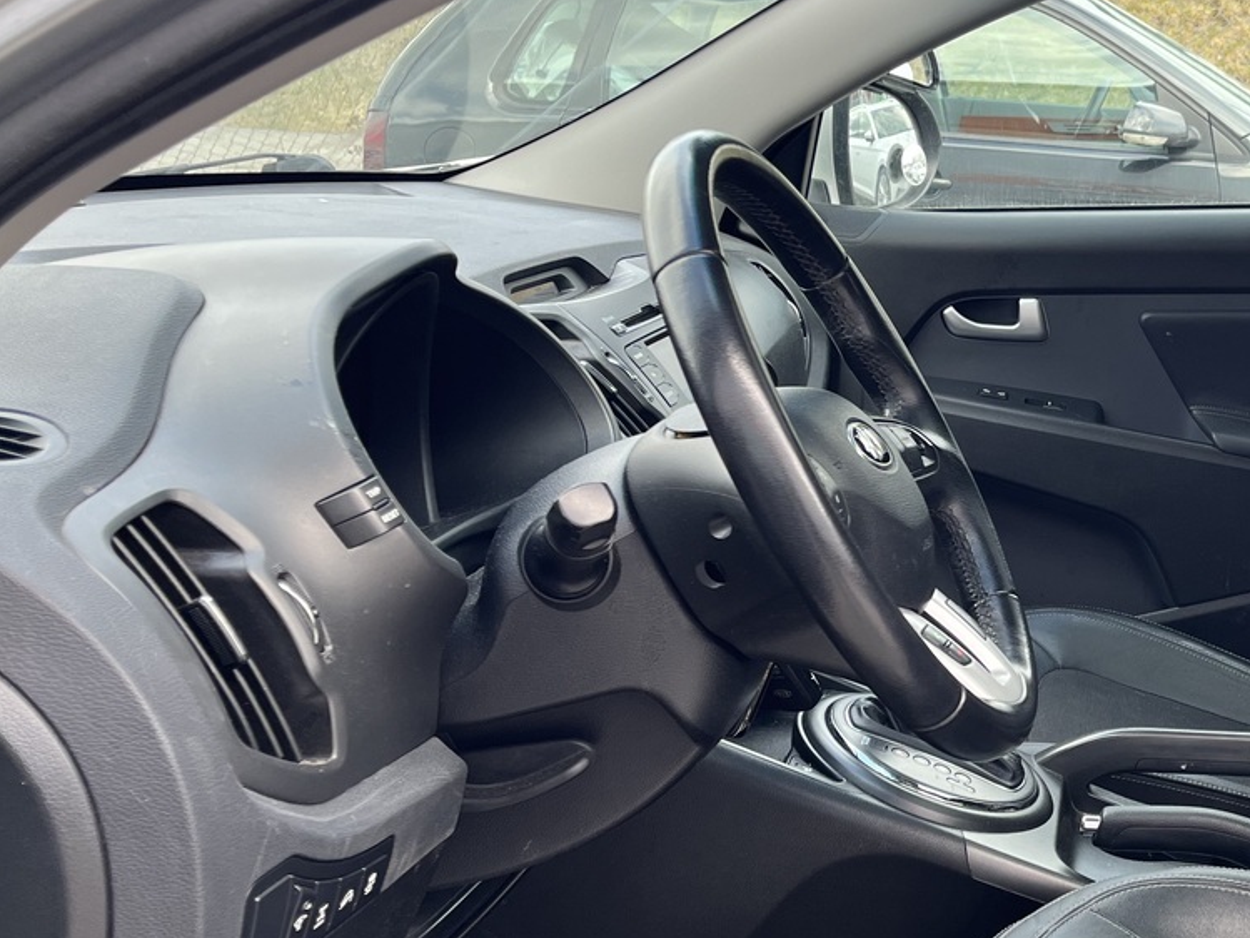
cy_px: 566
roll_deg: -1.9
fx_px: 1806
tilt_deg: -18.5
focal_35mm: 50
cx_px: 1198
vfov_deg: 29.0
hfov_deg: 35.2
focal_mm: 5.1
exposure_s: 1/179
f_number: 1.6
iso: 50
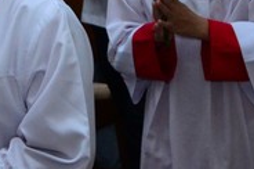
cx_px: -150
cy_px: -118
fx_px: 1233
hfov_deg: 11.2
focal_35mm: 175
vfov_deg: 7.6
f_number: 5
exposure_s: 1/200
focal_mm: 24
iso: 1600
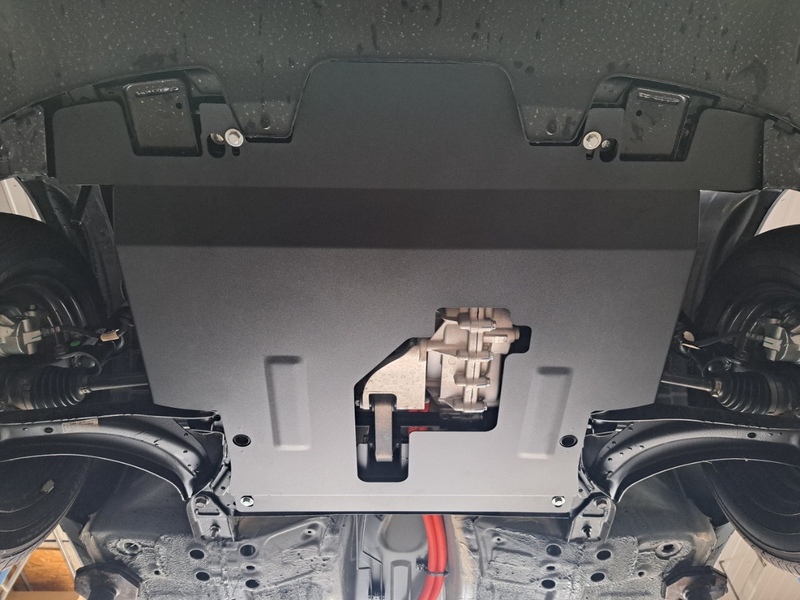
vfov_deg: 56.8
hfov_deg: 71.6
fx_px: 555
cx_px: 400
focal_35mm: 24
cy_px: 300
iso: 400
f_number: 1.8
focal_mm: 5.23
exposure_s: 1/50
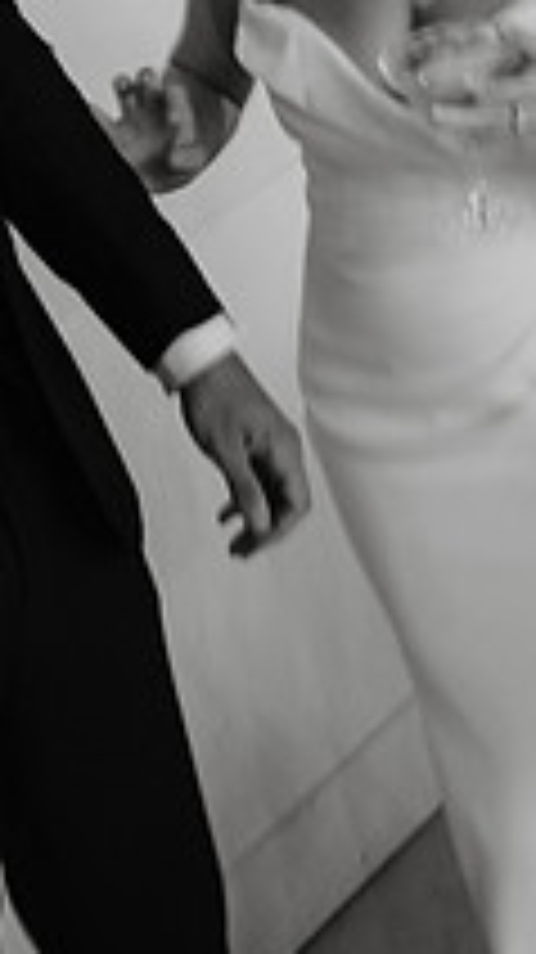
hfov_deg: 10.9
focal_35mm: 111
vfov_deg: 19.0
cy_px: 108
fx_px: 2809
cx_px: 95
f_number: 5
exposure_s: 1/40
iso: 4000
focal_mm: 50
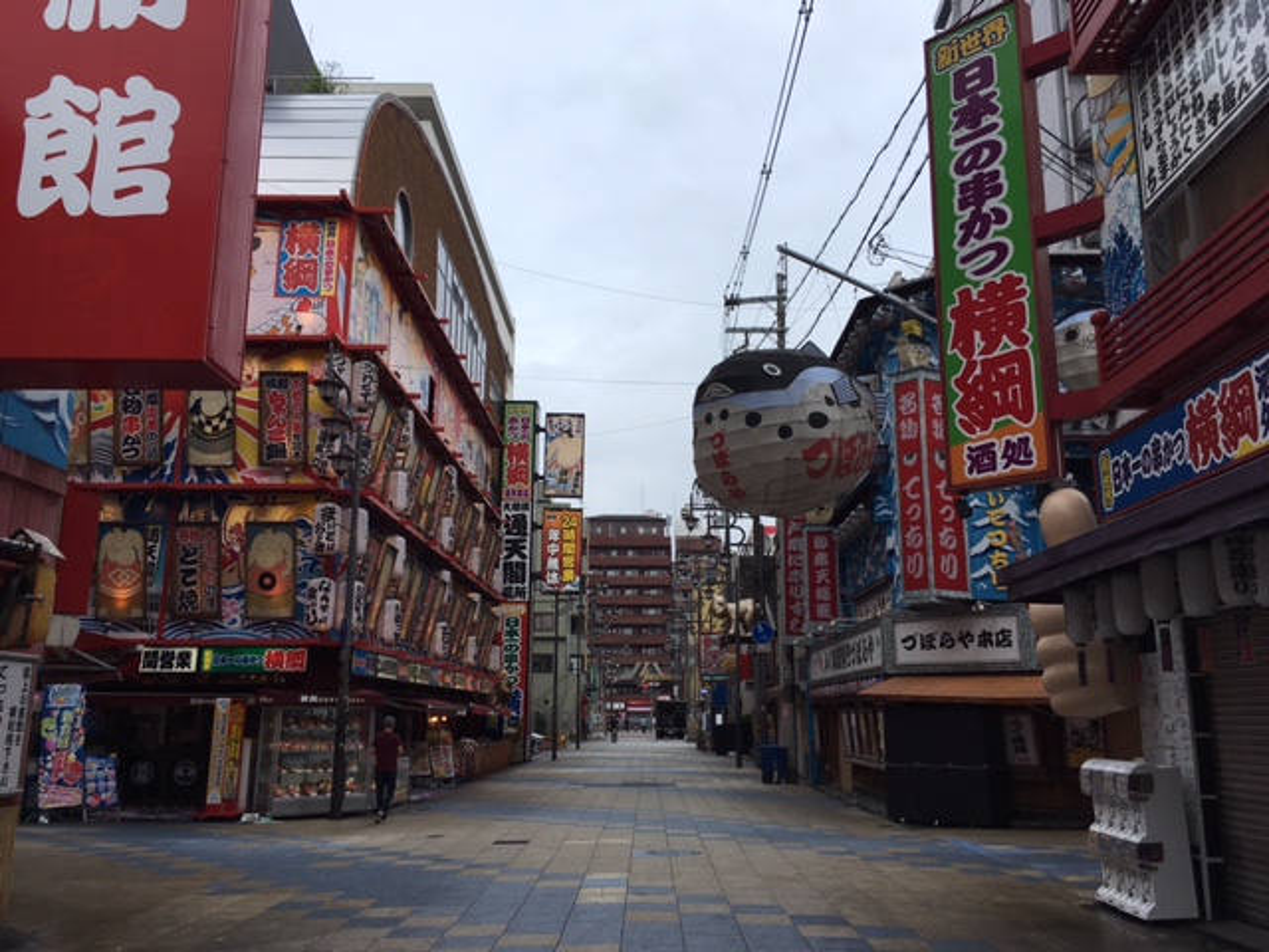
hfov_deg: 61.7
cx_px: 634
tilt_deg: +10.3
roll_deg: -0.8
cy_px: 476
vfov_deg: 48.2
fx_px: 1063
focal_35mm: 29
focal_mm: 4.15
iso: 25
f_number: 2.2
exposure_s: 1/1221
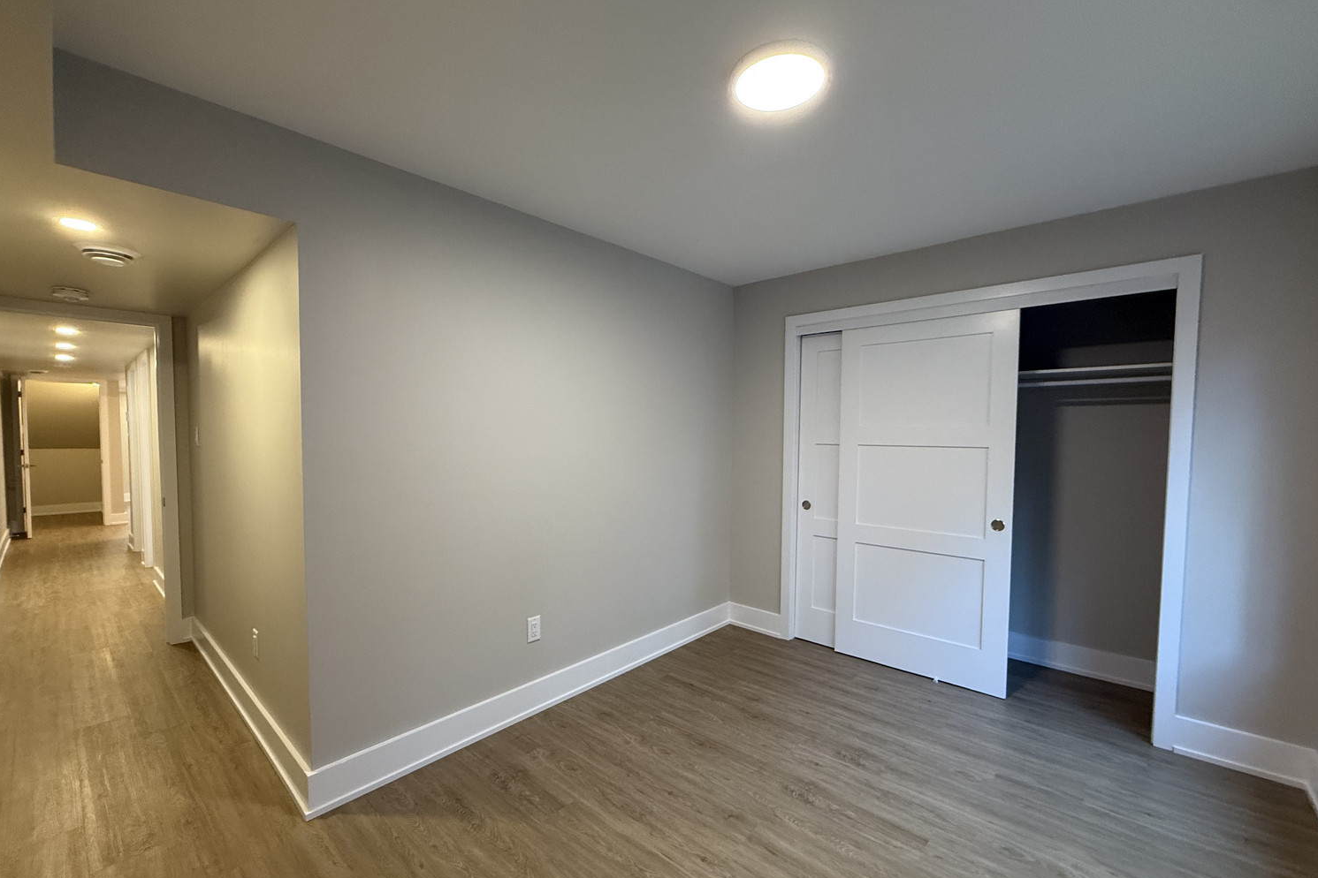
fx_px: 549
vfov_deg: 77.3
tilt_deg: -2.2
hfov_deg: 100.4
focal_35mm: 15
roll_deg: +0.3
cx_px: 647
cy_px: 458
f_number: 2.2
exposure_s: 1/60
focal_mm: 2.22
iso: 200
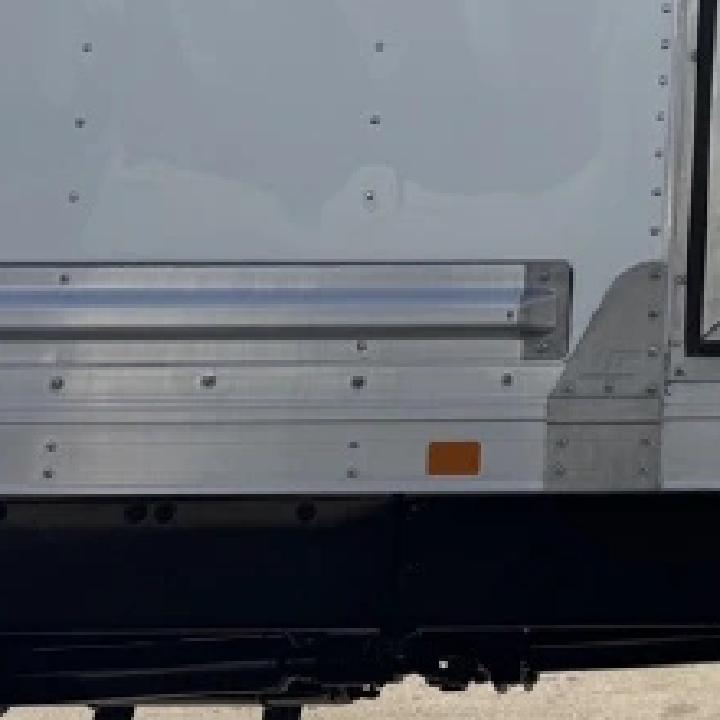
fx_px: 1812
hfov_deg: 19.0
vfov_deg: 20.4
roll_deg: +0.3
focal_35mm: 77
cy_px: -236
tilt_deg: +13.8
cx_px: 1159
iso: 80
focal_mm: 6.76
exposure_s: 1/6711
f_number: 1.78
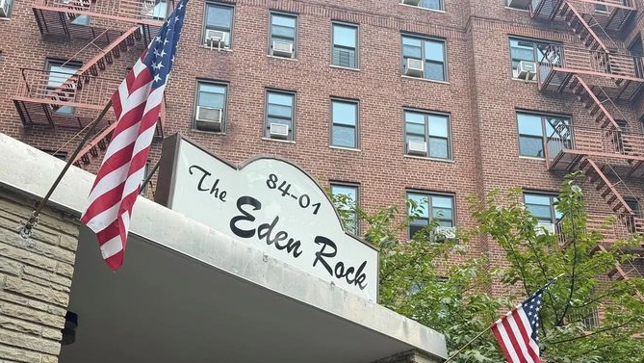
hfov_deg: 49.4
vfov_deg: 29.2
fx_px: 683
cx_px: 442
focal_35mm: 40
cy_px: 280
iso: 80
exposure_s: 1/840
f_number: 1.78
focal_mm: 6.76
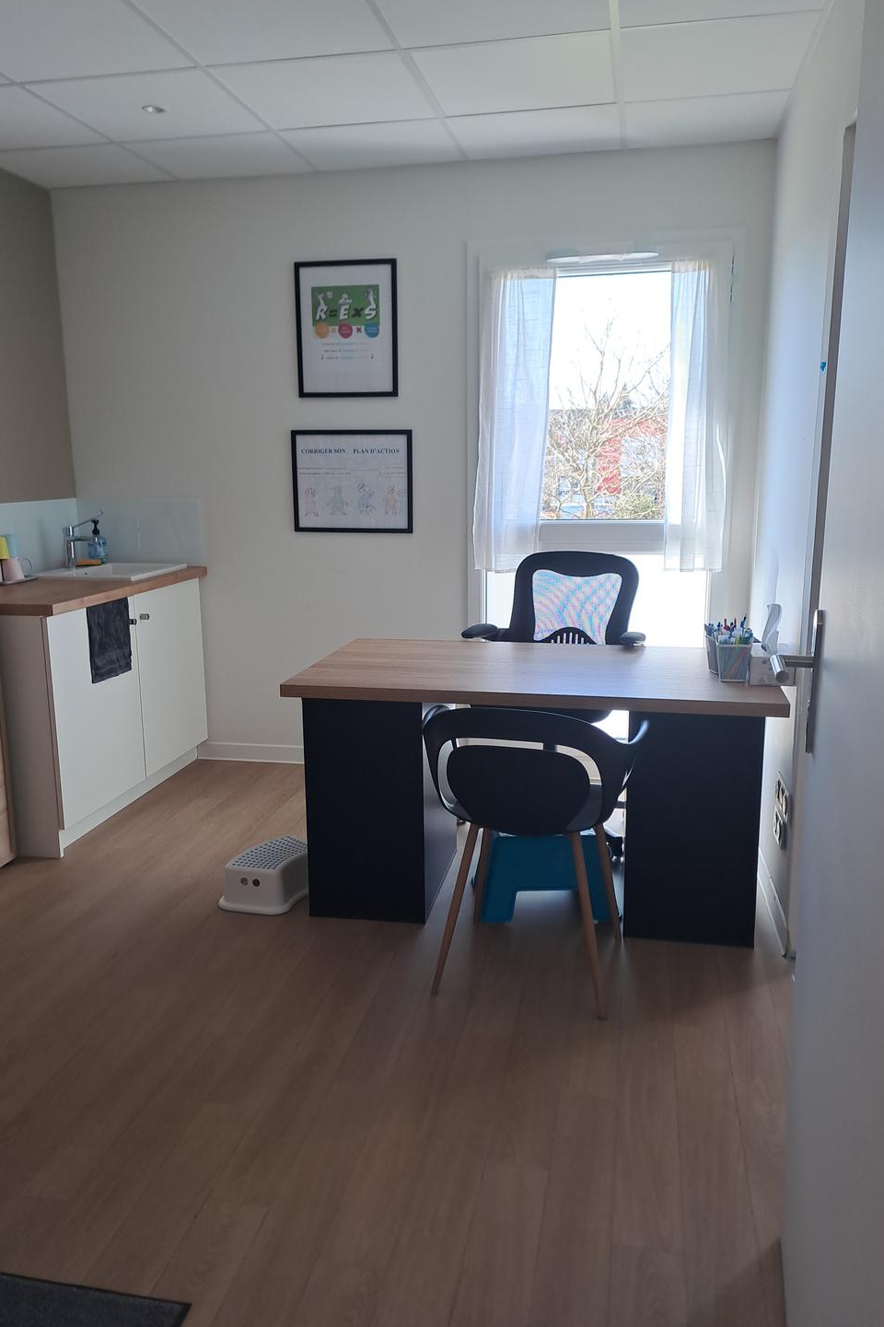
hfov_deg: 47.9
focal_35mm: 27
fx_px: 995
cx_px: 423
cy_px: 669
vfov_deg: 67.4
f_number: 1.8
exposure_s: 1/129
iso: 32
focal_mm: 4.65
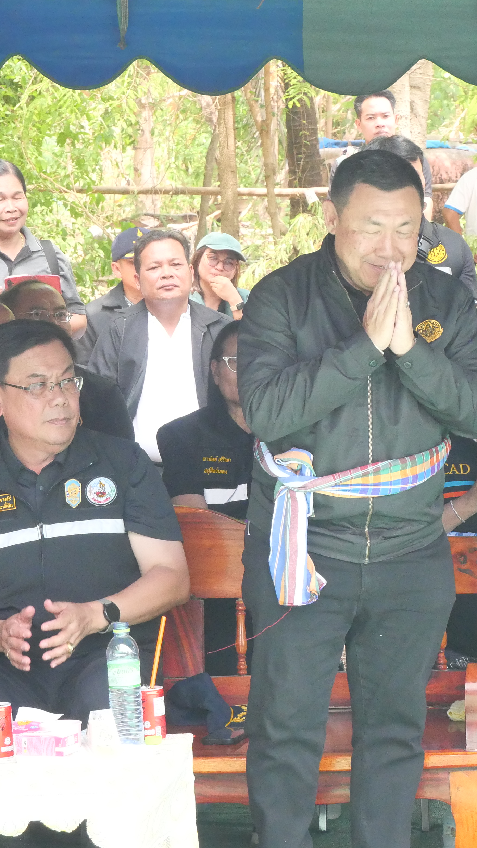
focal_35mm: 143
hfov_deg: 8.5
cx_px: 406
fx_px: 3215
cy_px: 424
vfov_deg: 15.0
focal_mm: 44
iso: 3200
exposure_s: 1/320
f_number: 8
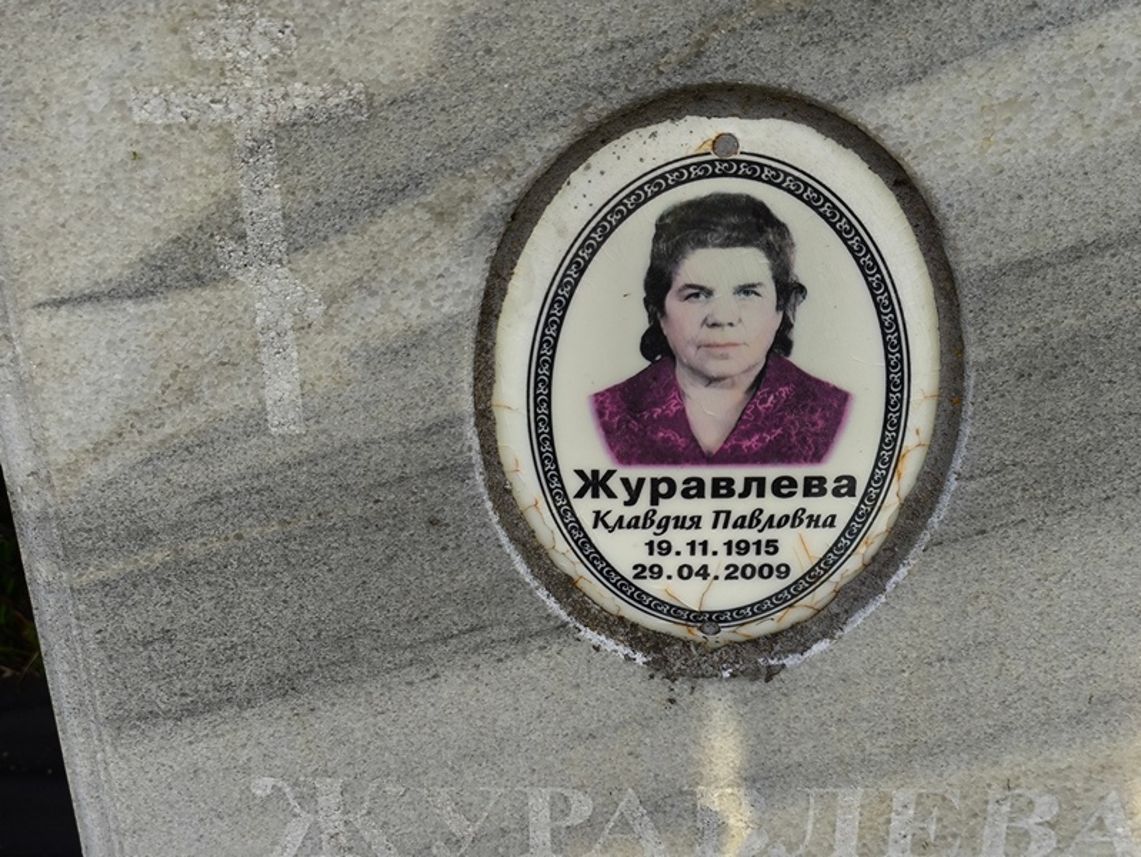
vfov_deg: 29.1
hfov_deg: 38.2
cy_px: 428
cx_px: 570
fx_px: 1649
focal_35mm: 50
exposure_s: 1/275
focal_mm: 4.71
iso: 50
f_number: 1.7
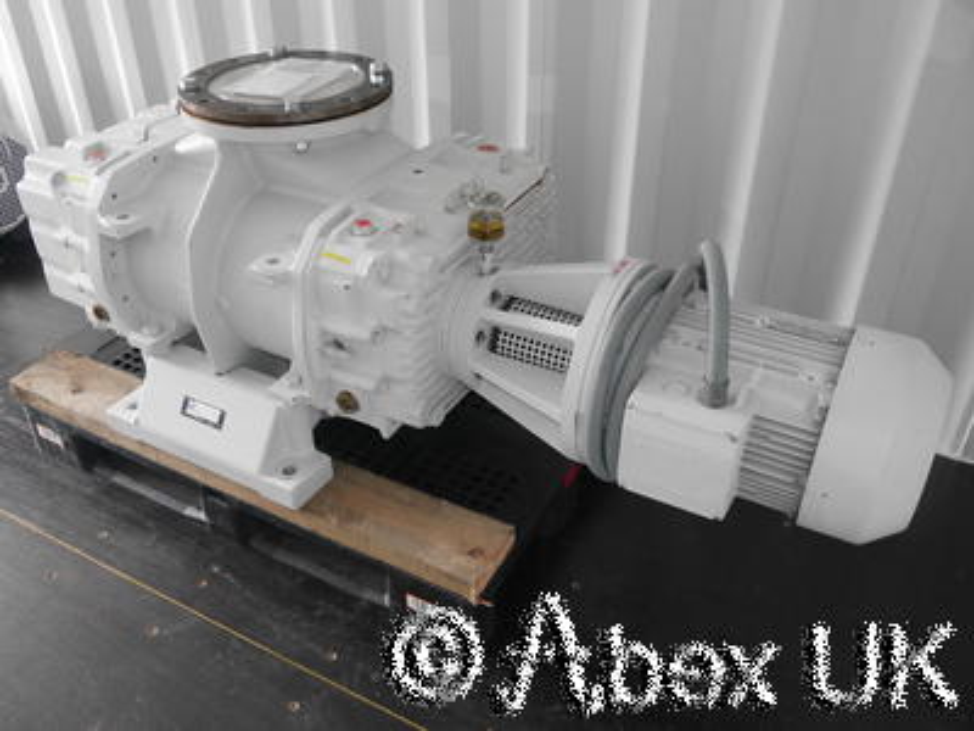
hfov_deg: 60.0
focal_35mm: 30
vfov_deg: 46.8
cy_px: 366
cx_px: 487
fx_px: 844
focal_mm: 15
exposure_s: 1/160
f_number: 5
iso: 3200
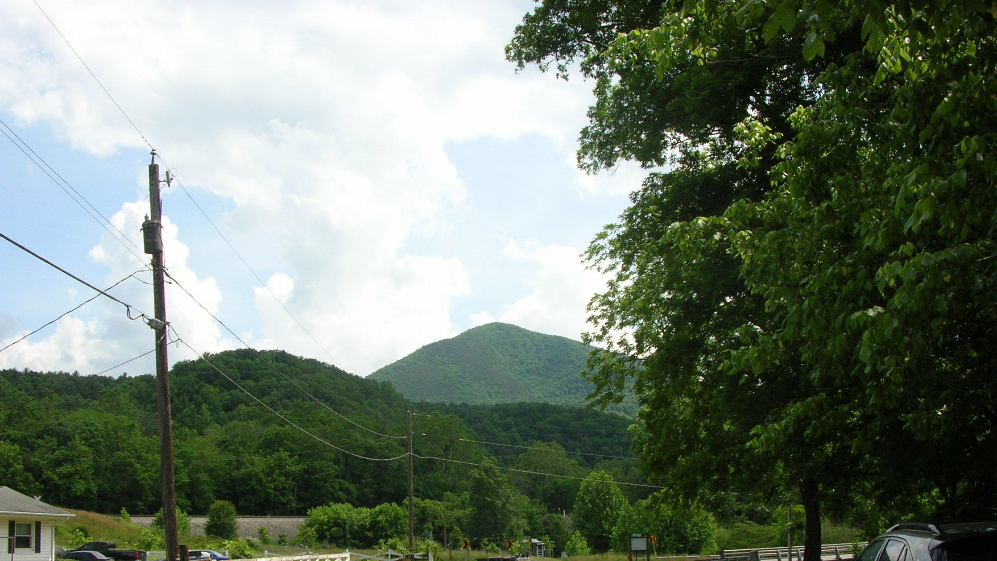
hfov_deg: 51.6
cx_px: 501
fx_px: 1031
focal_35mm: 39
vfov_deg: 30.2
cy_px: 373
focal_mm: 5.8
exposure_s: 1/279
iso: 50
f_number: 5.6
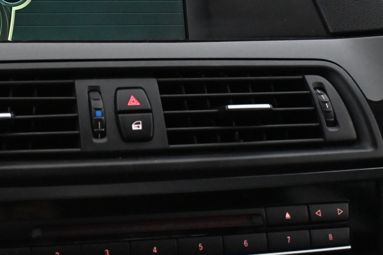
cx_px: 71
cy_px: -14
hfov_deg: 31.4
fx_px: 661
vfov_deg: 21.0
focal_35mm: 62
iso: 5600
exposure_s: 1/60
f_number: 3.8
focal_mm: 19
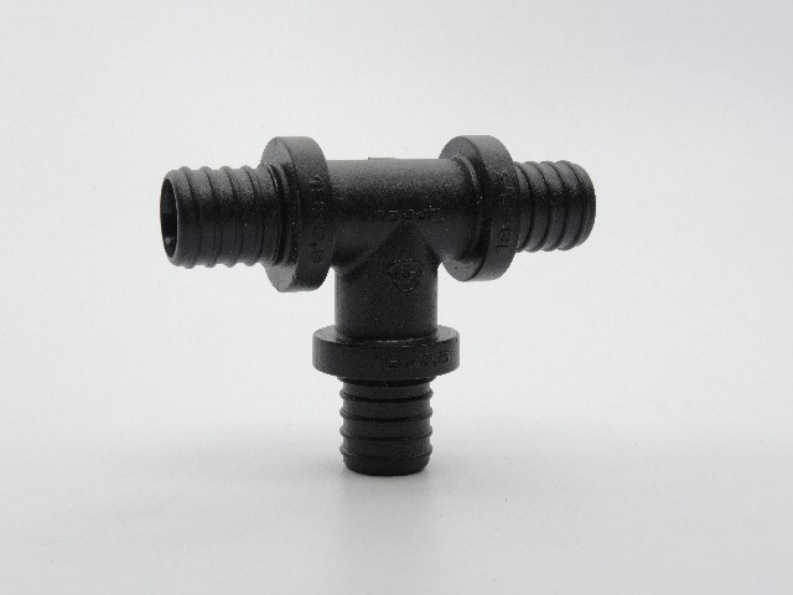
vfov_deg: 29.1
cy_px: 298
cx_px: 396
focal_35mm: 50
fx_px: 1145
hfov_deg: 38.2
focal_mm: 11
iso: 100
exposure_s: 1/125
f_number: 7.1
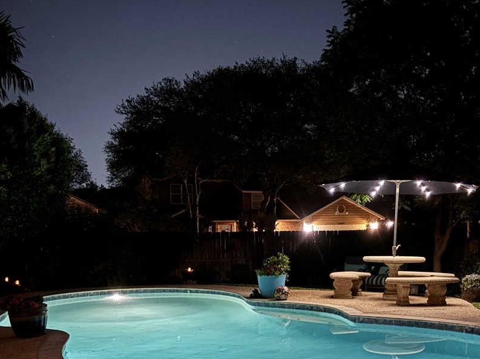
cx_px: 243
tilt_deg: -5.9
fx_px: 651
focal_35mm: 47
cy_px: 283
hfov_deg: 40.4
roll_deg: +0.4
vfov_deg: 30.2
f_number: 1.6
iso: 1250
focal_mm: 5.96
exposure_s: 1/5
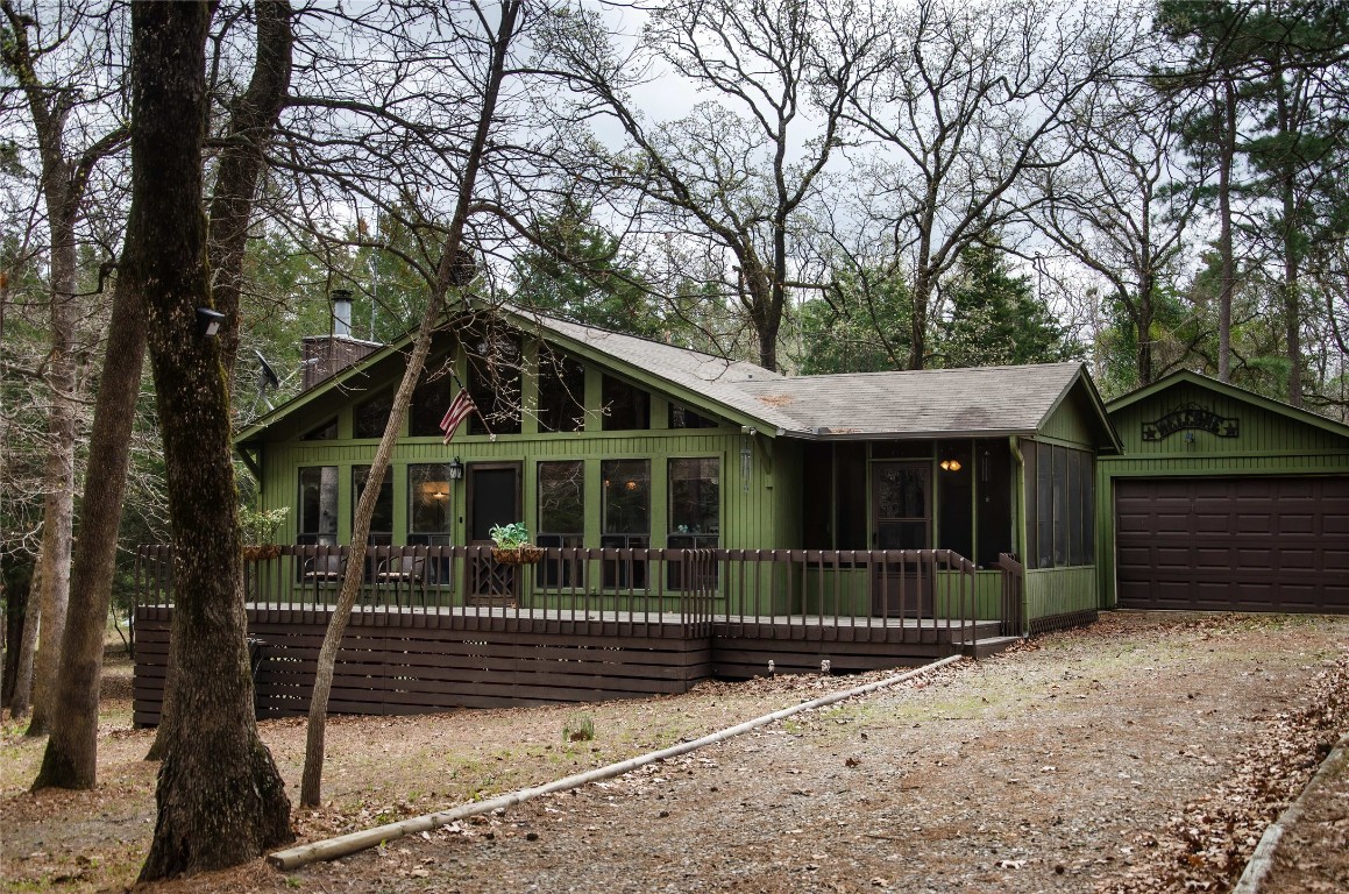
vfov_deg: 31.8
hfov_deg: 46.5
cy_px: 447
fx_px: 1571
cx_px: 674
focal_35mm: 42
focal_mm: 28
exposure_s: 1/1000
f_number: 5.6
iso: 200
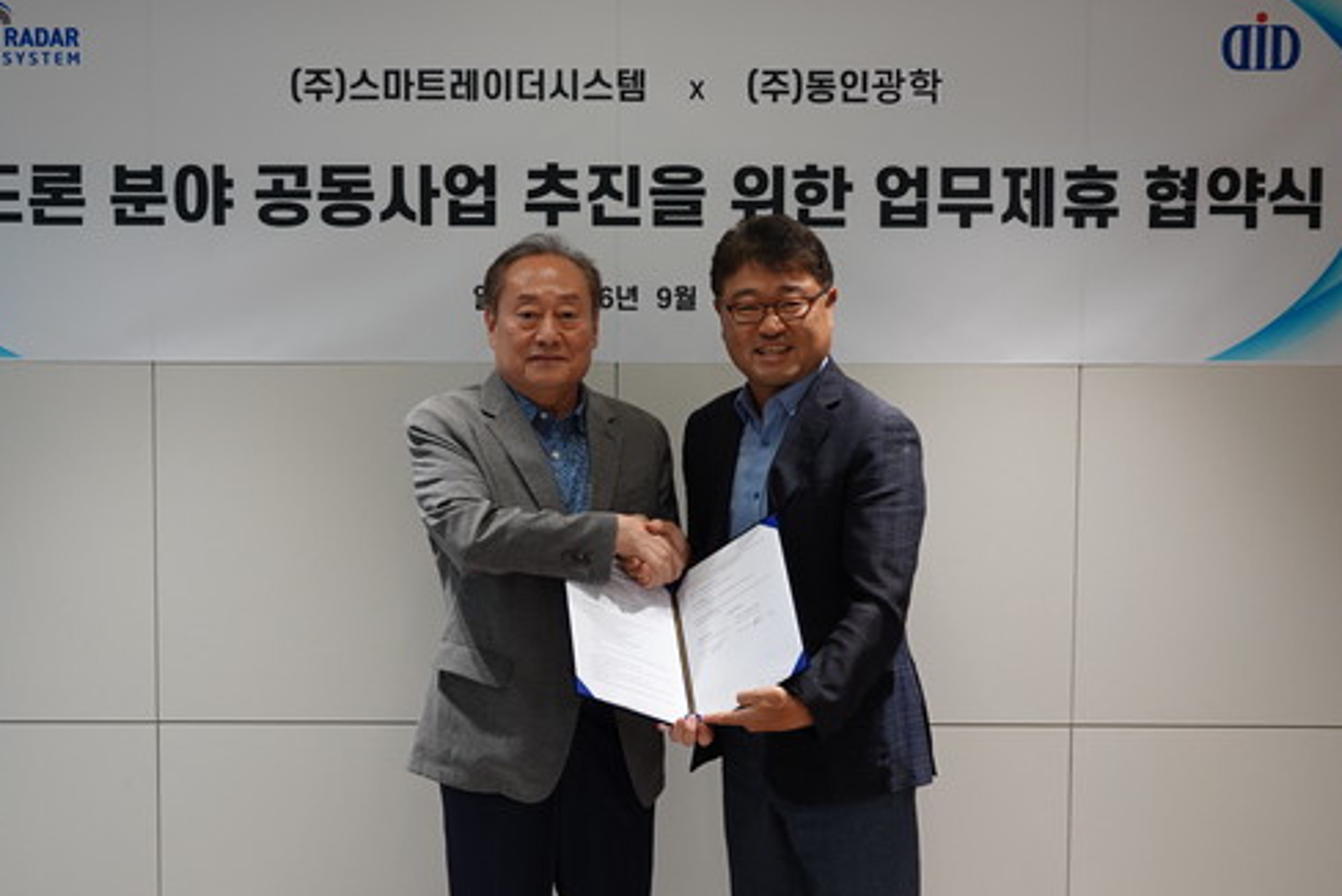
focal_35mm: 59
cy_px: 507
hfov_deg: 33.9
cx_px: 580
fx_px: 2201
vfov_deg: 23.0
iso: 200
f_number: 3.2
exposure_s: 1/50
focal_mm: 15.73
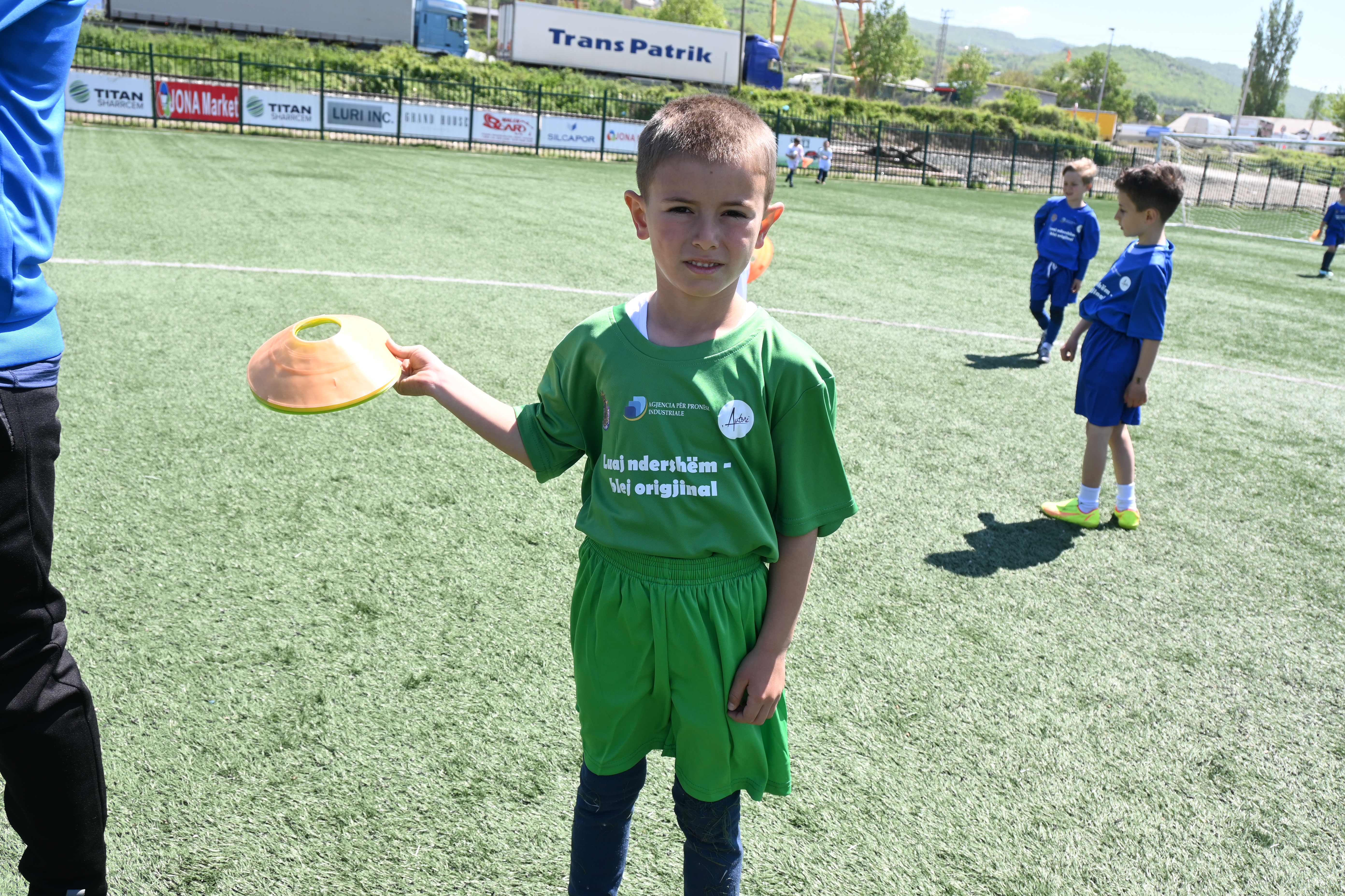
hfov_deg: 61.9
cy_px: 448
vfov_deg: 43.6
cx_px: 672
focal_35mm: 30
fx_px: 1121
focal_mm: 20
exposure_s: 1/250
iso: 140
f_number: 5.6
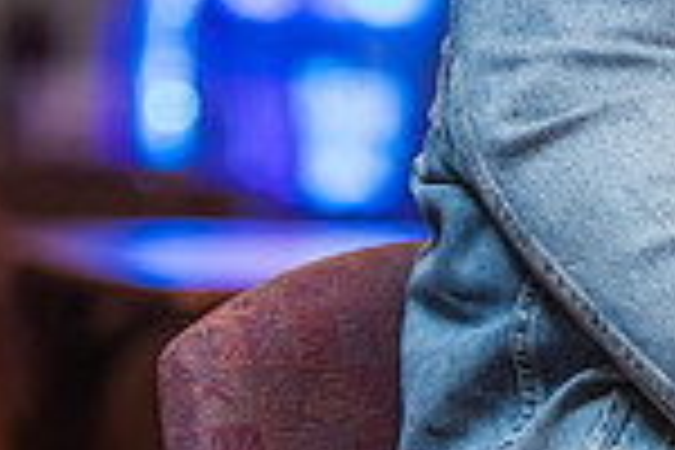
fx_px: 8399
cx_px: 1130
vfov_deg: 3.1
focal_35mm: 448
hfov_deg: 4.6
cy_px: -151
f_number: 2.8
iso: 800
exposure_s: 1/160
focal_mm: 116
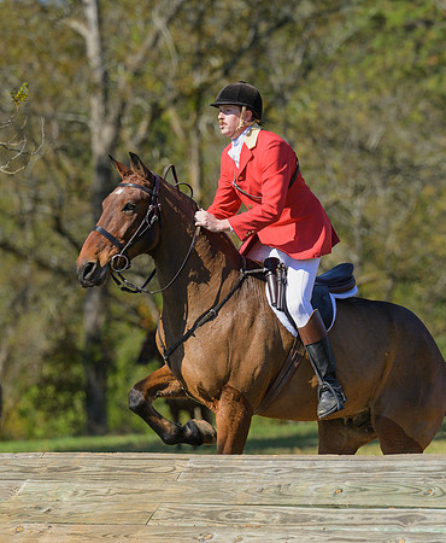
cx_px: 322
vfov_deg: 6.1
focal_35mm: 313
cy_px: 230
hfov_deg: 5.0
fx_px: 5073
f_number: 4
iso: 200
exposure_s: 1/1000
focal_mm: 195
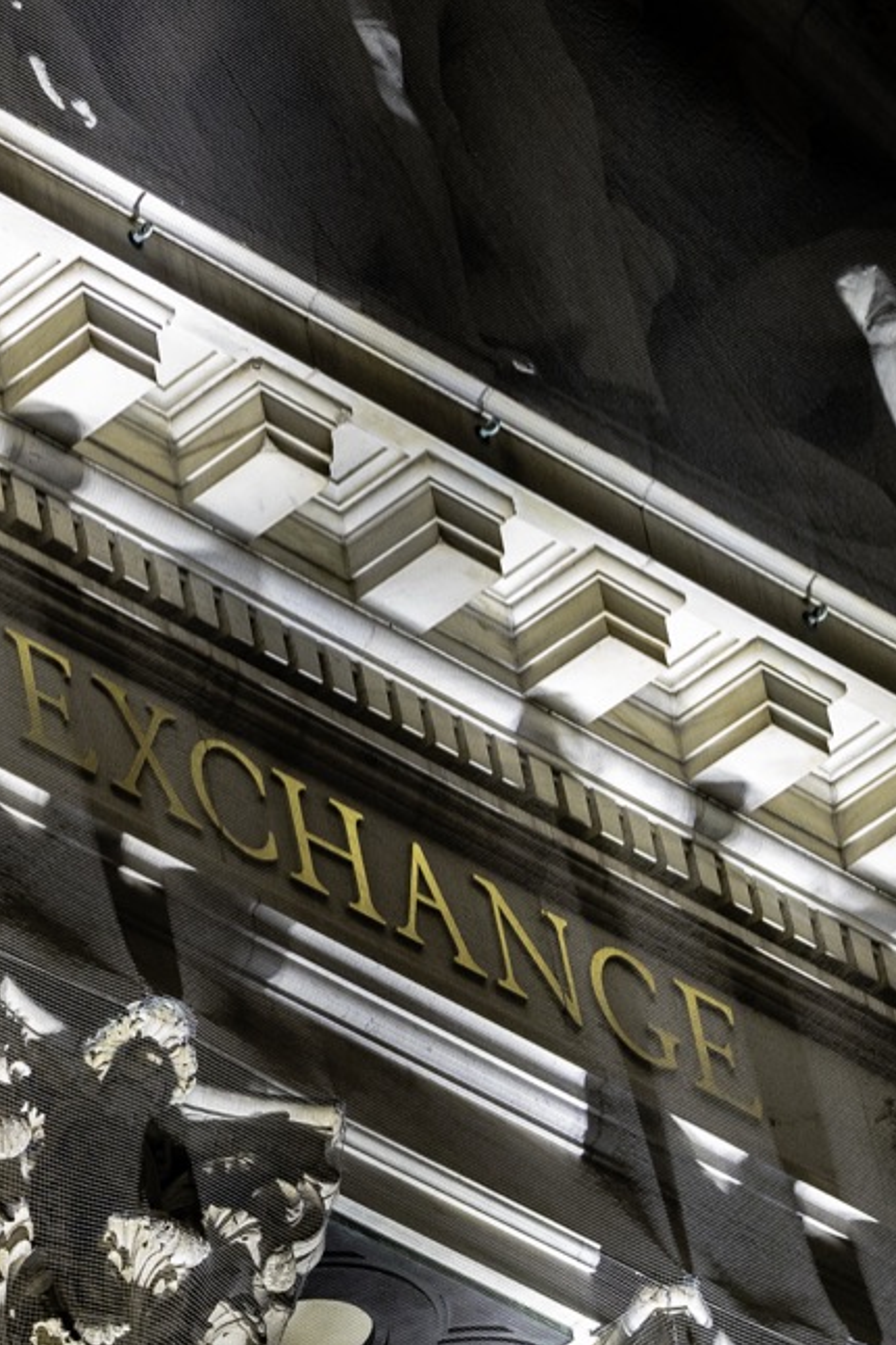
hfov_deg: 4.7
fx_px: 10938
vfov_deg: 7.0
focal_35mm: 293
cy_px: 504
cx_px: -479
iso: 3200
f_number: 2.2
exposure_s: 1/160
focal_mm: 135
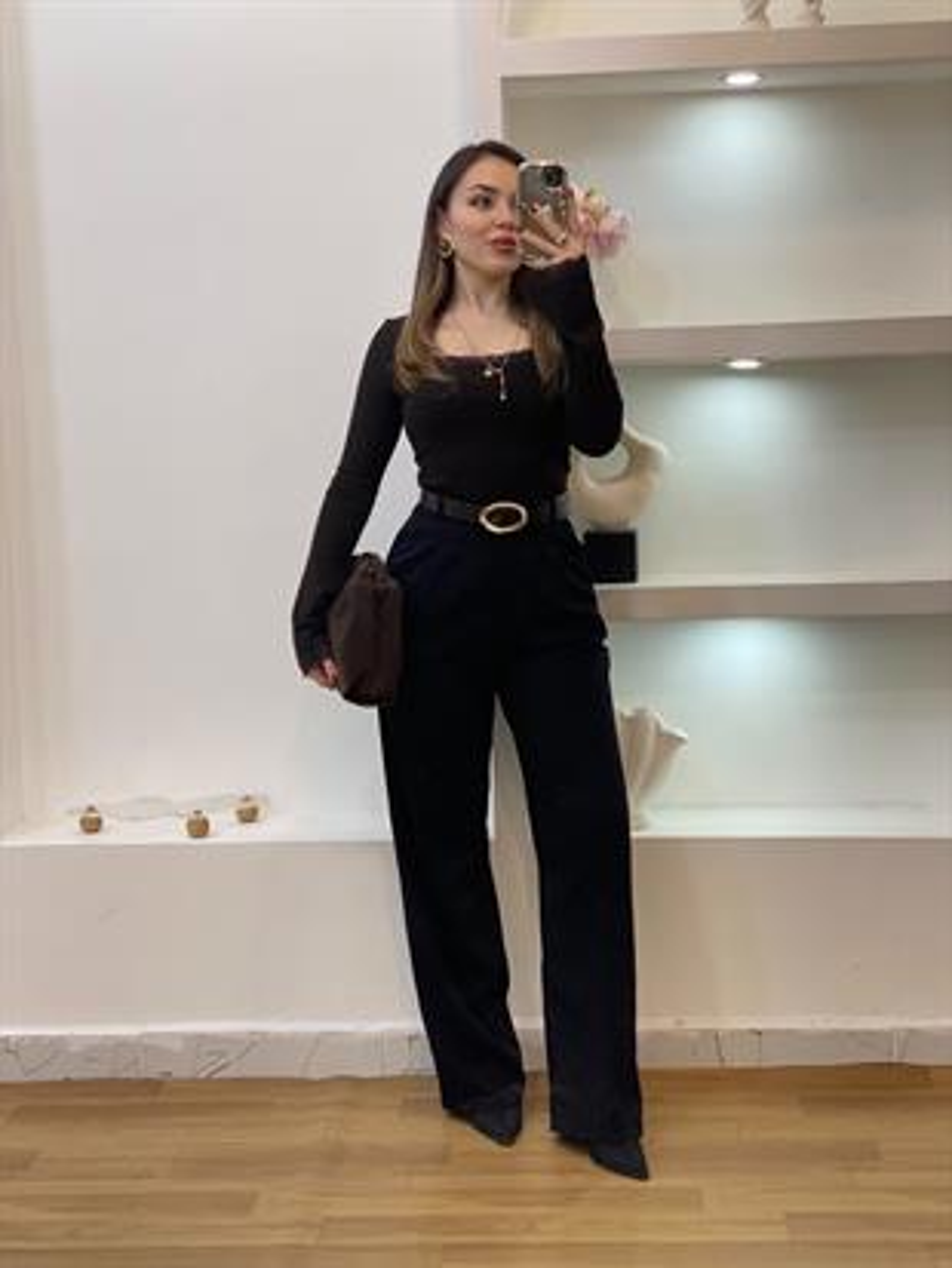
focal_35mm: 52
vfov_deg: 36.8
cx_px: 476
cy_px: 634
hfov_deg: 28.0
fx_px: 1906
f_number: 2
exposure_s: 1/100
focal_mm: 6
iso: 80
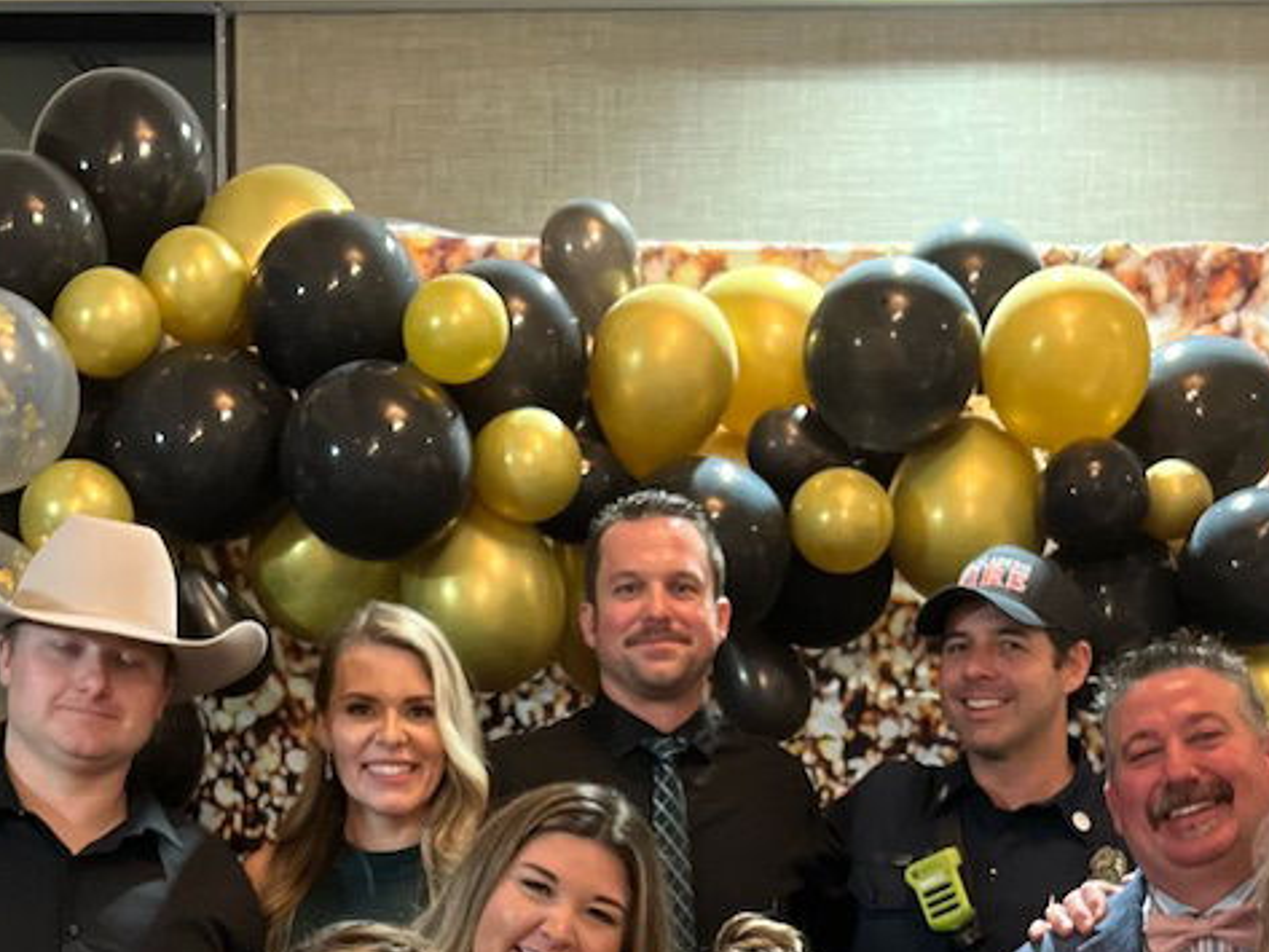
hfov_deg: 29.4
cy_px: 1059
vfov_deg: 21.1
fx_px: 2420
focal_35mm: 66
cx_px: 676
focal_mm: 5.7
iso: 800
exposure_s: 1/30
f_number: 1.5
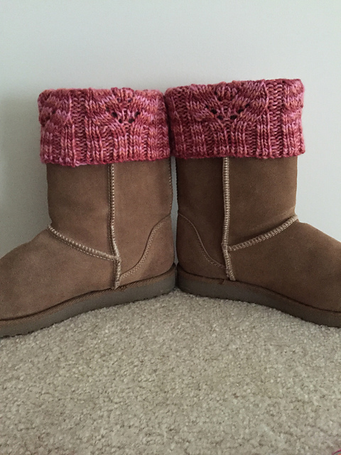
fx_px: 381
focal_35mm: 29
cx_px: 170
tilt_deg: -19.7
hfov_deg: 48.2
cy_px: 228
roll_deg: +0.4
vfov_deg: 61.7
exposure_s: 1/15
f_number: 2.2
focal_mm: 4.15
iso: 400
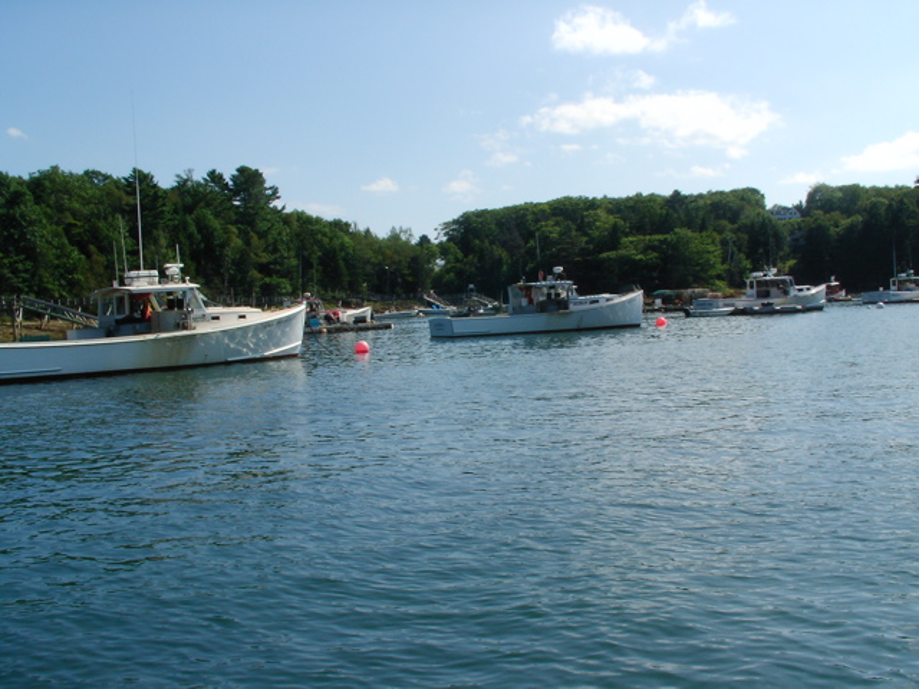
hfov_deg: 49.0
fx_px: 1009
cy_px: 344
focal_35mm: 38
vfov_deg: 37.7
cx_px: 460
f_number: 8
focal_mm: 5.8
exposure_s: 1/244
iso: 50
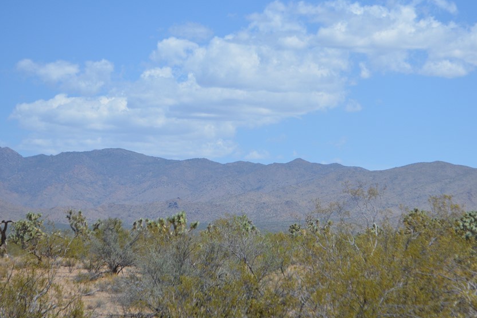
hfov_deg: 19.0
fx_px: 1427
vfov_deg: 12.7
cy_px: 178
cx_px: 283
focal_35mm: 108
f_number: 7.1
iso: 400
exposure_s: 1/1600
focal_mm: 55
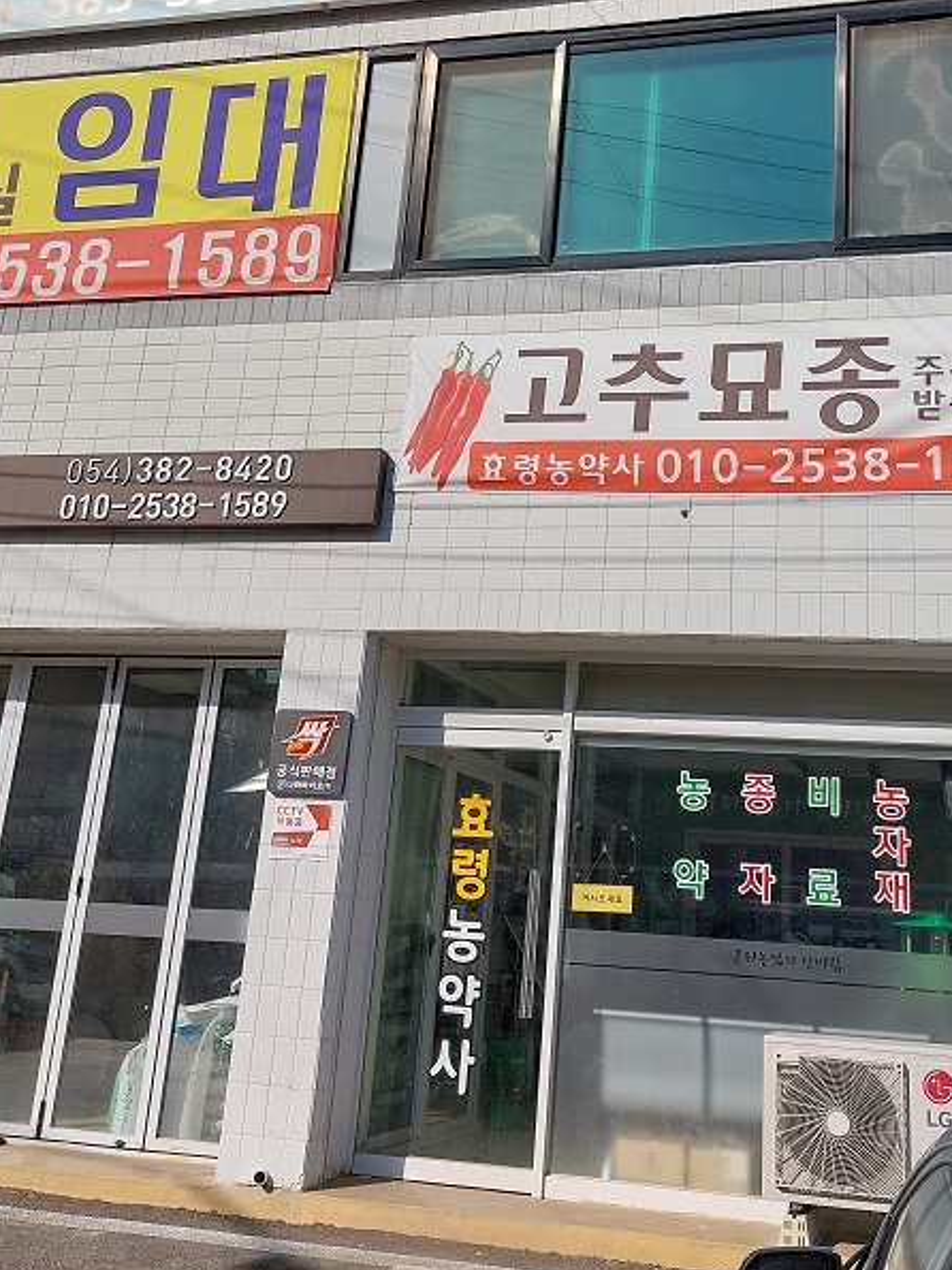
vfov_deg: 43.9
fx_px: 1541
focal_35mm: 42
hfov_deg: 34.3
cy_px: 380
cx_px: 540
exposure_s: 1/2112
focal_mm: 5.23
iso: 25
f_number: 1.8
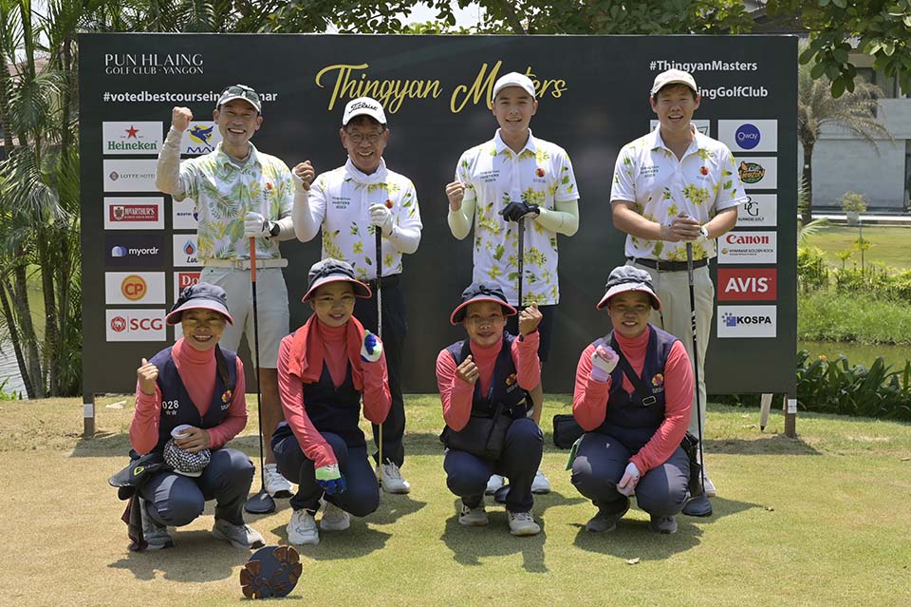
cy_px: 304
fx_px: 986
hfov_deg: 49.6
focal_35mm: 39
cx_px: 456
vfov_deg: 34.2
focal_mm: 39
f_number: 8
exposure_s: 1/250
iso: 100
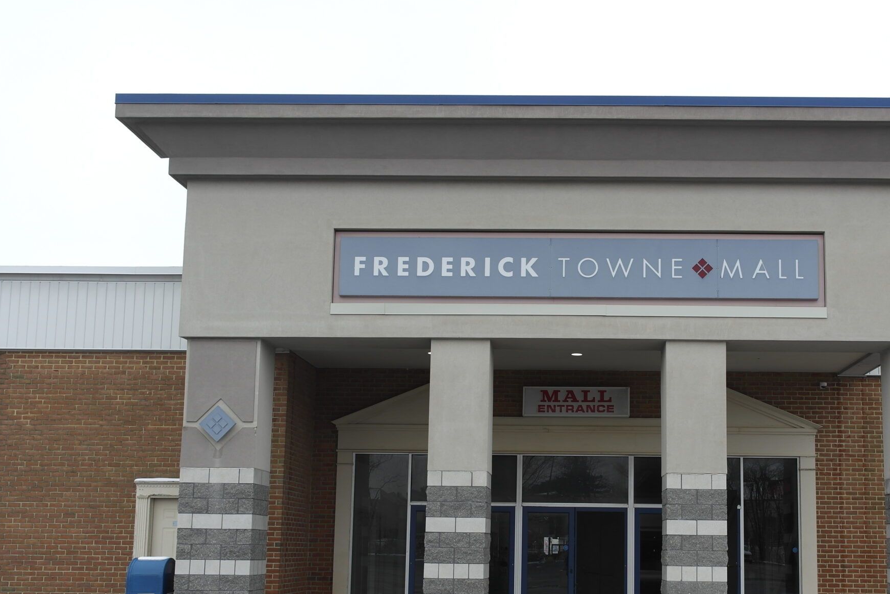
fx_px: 1088
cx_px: 555
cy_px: 396
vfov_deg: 30.3
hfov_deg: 44.1
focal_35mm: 44
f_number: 5
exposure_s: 1/160
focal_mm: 20
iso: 100
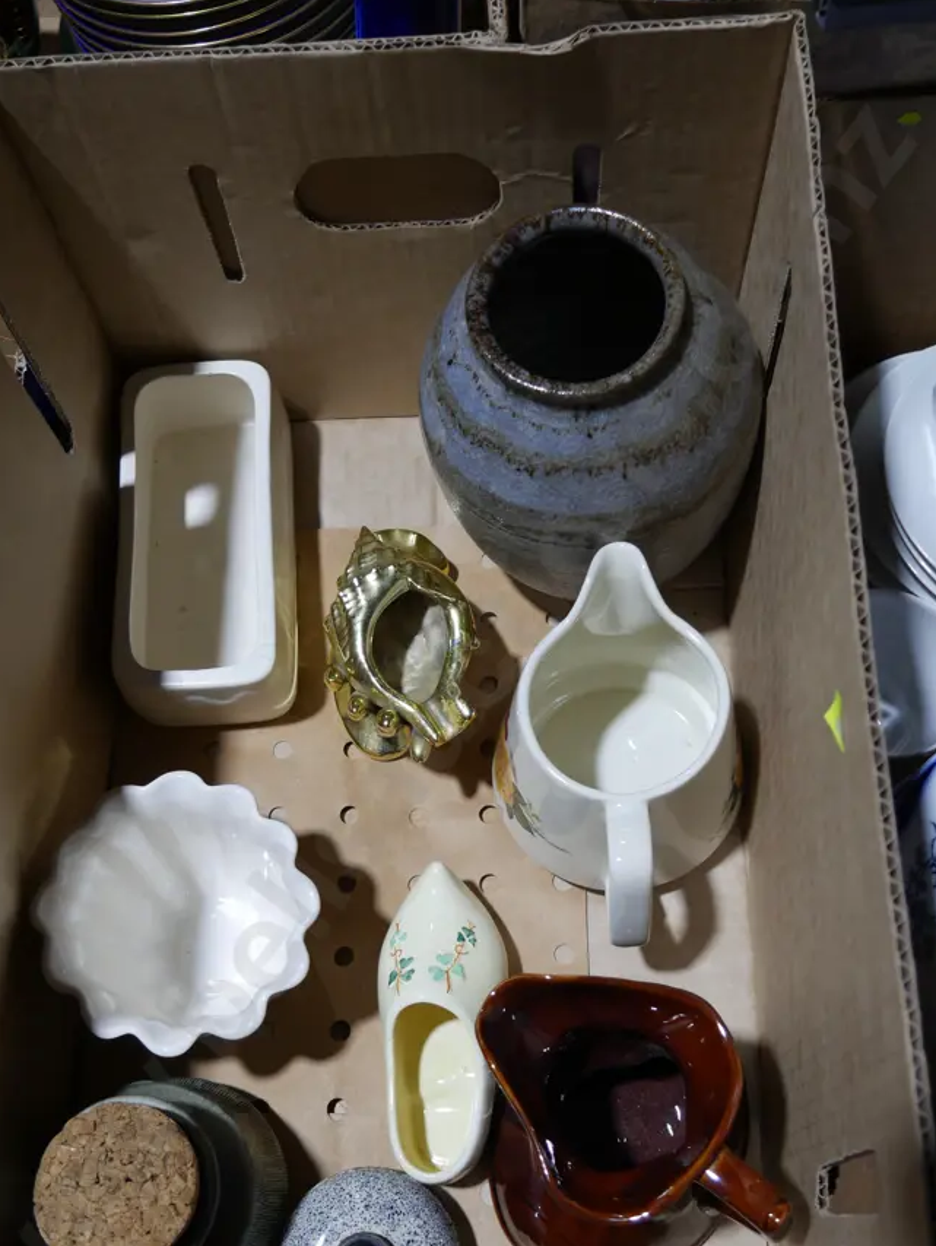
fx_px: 1296
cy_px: 722
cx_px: 442
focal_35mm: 36
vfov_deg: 51.1
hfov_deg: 39.7
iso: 200
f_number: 3.6
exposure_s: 1/100
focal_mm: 15
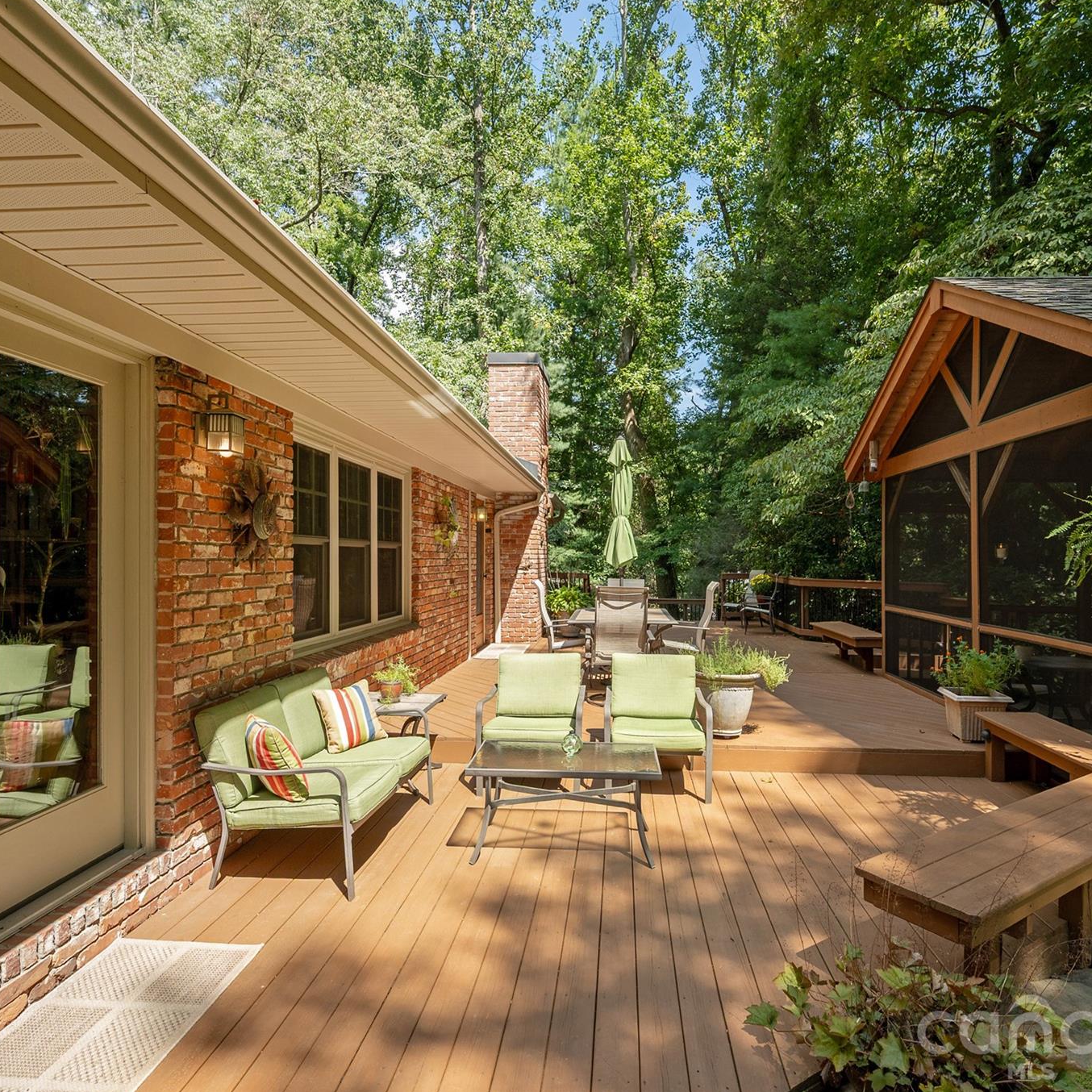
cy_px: 543
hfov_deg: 80.6
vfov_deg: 80.7
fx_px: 642
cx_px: 577
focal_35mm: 18
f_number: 7.1
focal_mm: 14
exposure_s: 1/320
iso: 320
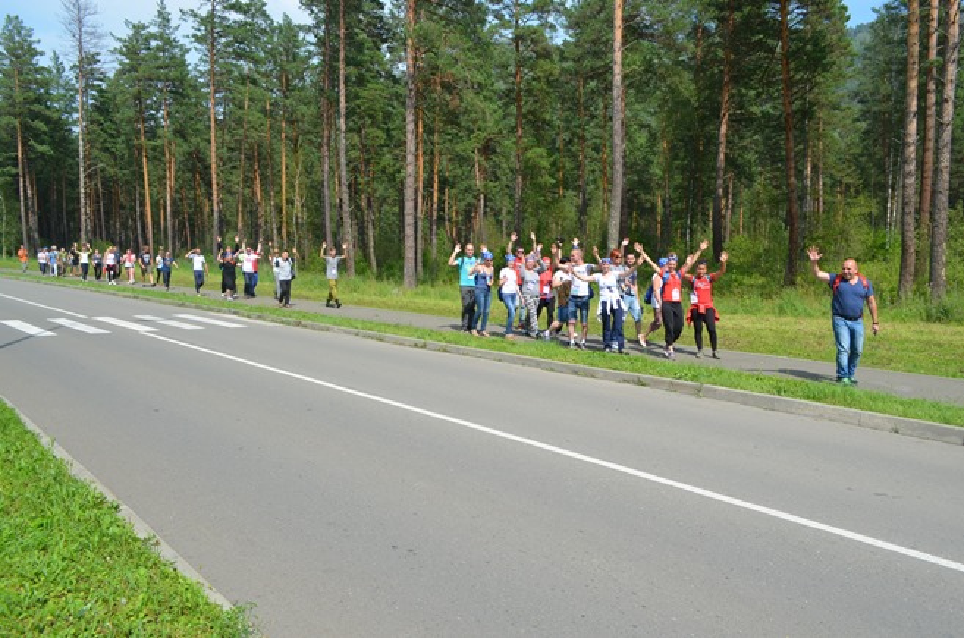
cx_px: 482
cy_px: 319
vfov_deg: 47.7
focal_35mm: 27
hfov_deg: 67.5
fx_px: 721
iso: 110
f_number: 8
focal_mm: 18
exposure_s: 1/250
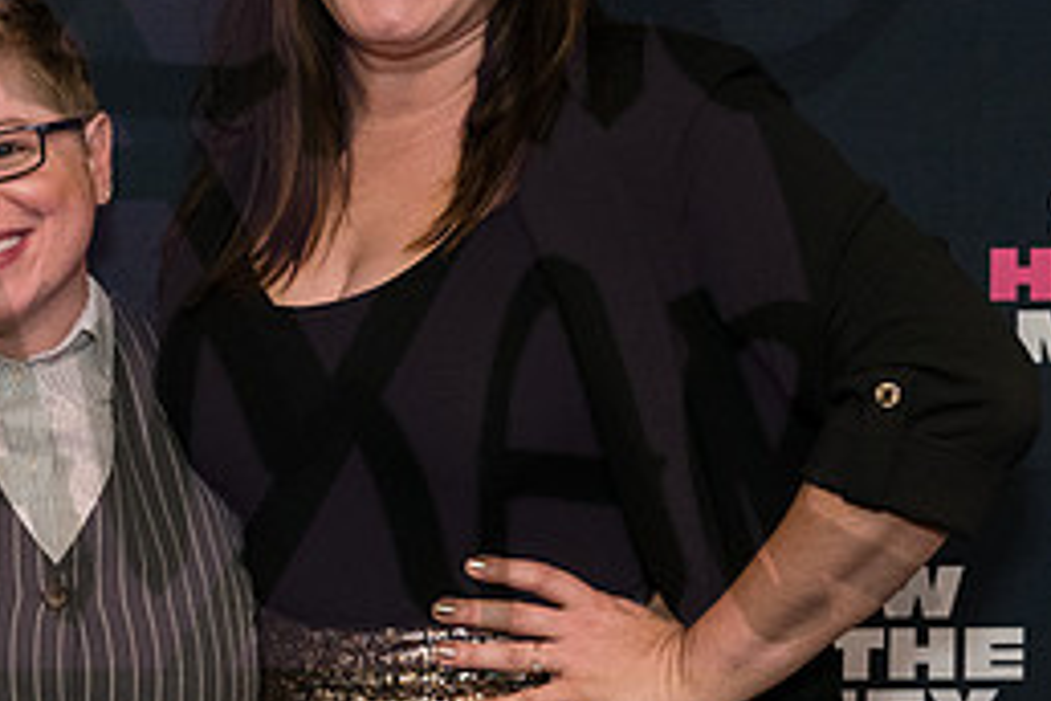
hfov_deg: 17.4
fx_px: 3357
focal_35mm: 115
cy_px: 439
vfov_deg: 11.9
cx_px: 23
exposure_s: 1/200
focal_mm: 48
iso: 3200
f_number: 4
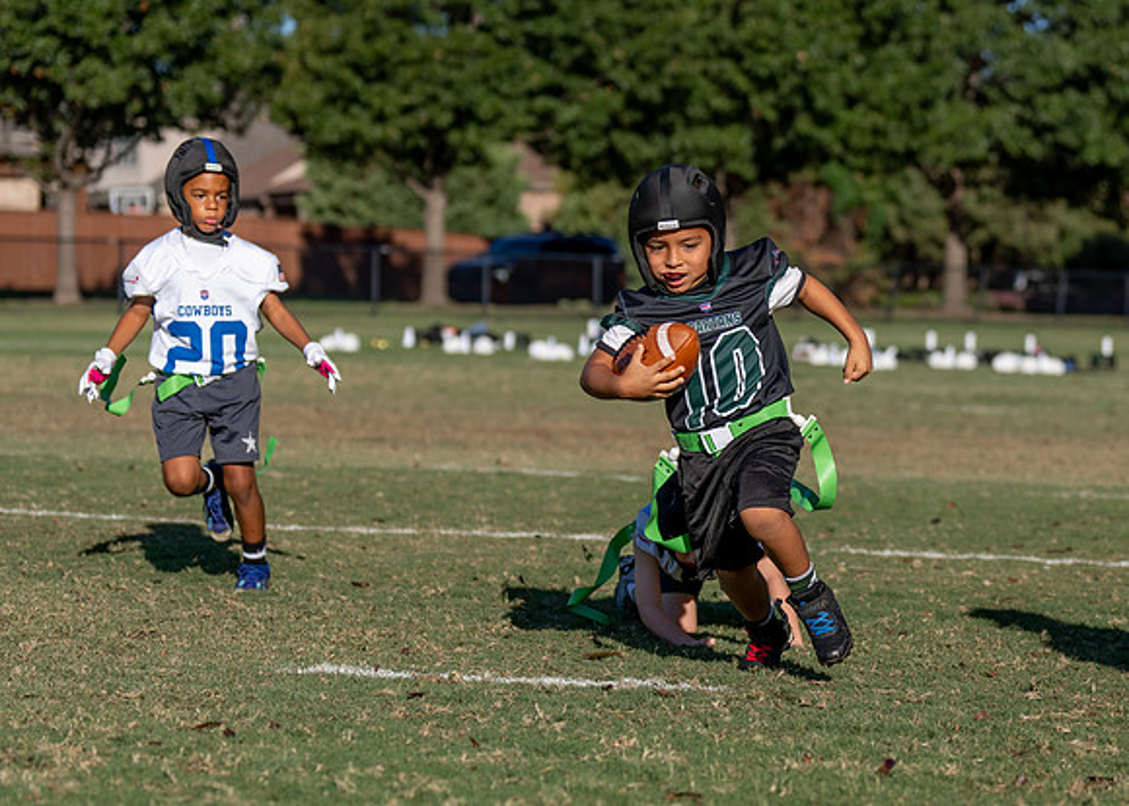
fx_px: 3866
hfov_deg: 16.6
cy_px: 464
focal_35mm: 121
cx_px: 741
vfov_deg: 11.9
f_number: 2.8
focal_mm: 70
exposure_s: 1/2000
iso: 100
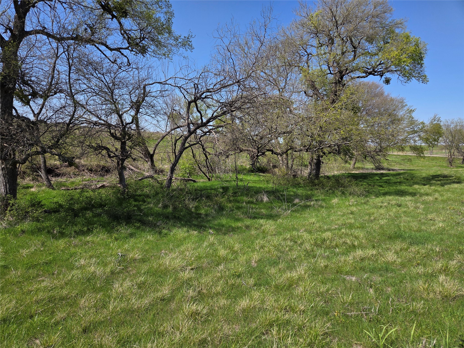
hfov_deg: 73.9
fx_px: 308
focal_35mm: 23
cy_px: 174
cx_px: 232
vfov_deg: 58.9
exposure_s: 1/5129
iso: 80
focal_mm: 5.4
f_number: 1.8
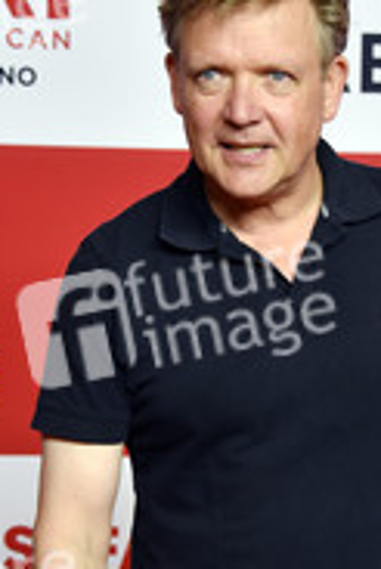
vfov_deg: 14.4
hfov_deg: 9.7
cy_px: 470
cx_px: 266
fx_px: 2234
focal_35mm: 141
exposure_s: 1/125
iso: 500
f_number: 5
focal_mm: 65
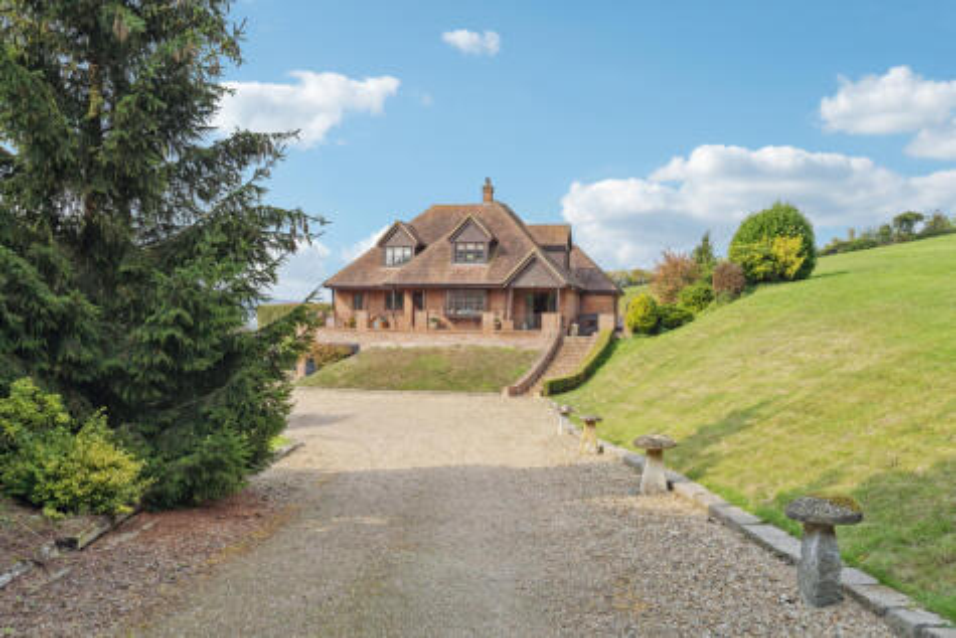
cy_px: 319
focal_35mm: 35
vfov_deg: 37.9
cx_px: 478
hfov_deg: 54.4
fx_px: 930
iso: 640
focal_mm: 35
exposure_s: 1/1000
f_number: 11
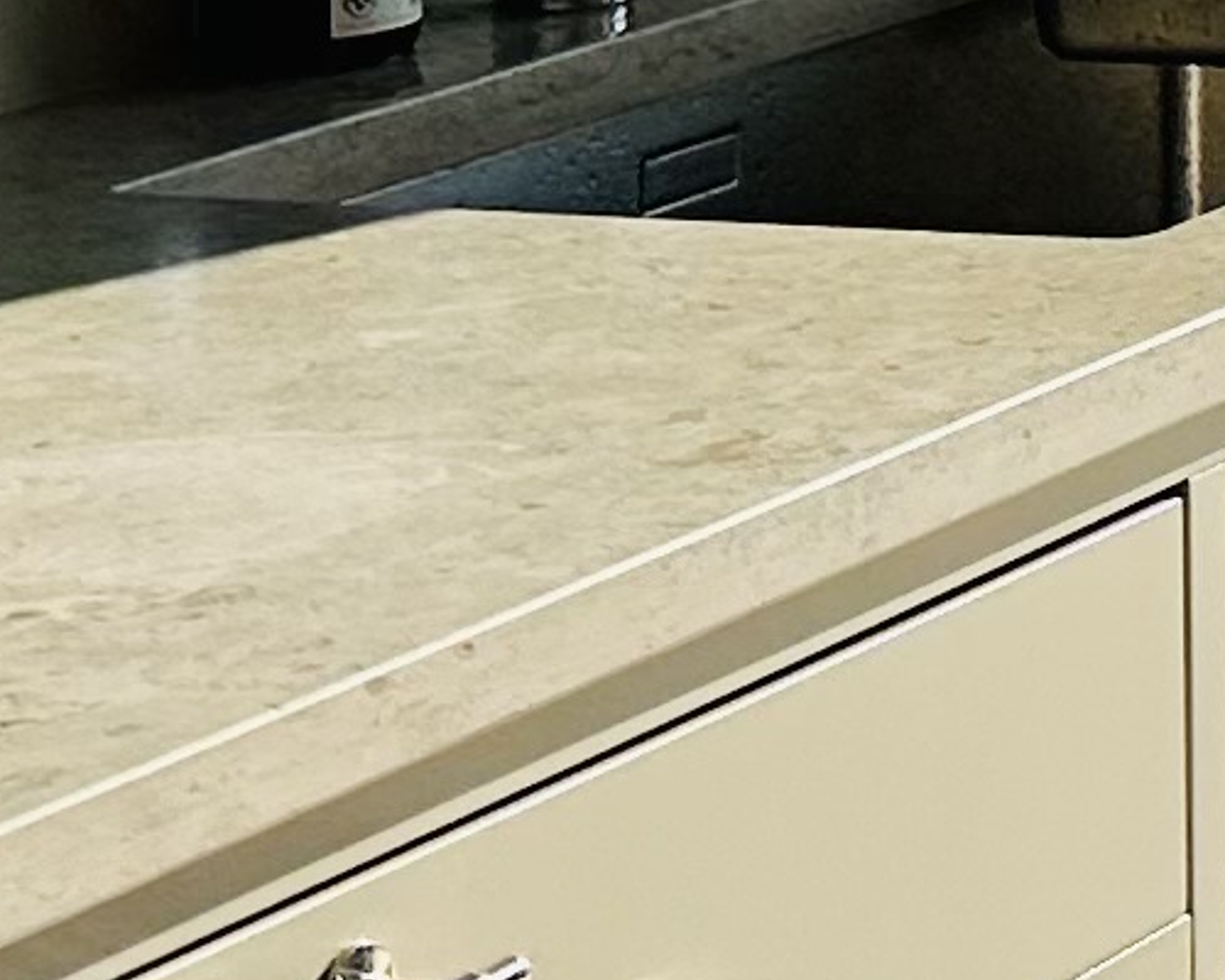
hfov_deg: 8.9
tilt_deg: -1.4
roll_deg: +0.5
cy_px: -1120
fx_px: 6852
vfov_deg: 7.8
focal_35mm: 189
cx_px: 3295
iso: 80
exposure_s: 1/10753
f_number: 1.78
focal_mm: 6.86
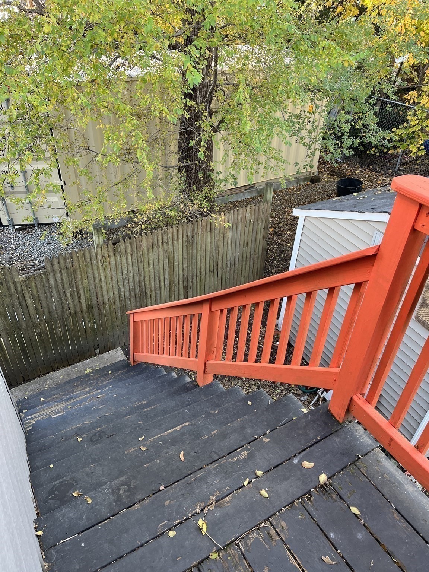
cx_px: 214
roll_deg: -1.4
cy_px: 286
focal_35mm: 26
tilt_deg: -35.6
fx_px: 430
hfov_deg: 53.1
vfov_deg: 67.3
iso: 80
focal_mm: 5.1
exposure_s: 1/121
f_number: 1.6
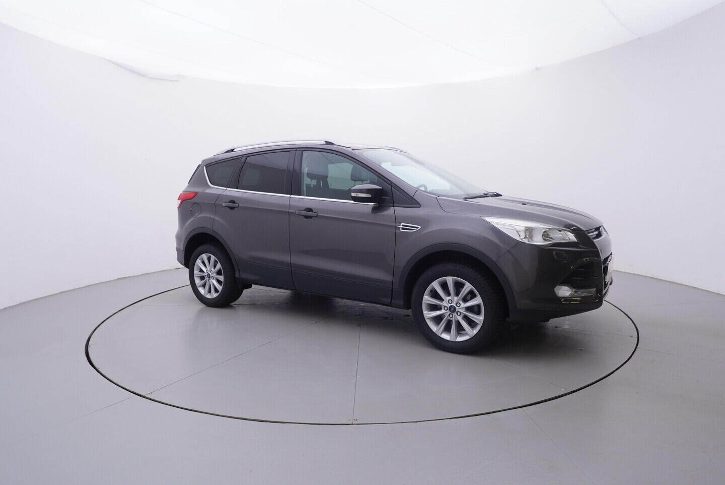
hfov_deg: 77.3
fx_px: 453
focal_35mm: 22
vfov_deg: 56.2
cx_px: 362
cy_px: 242
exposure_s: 1/80
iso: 200
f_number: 5
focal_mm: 15
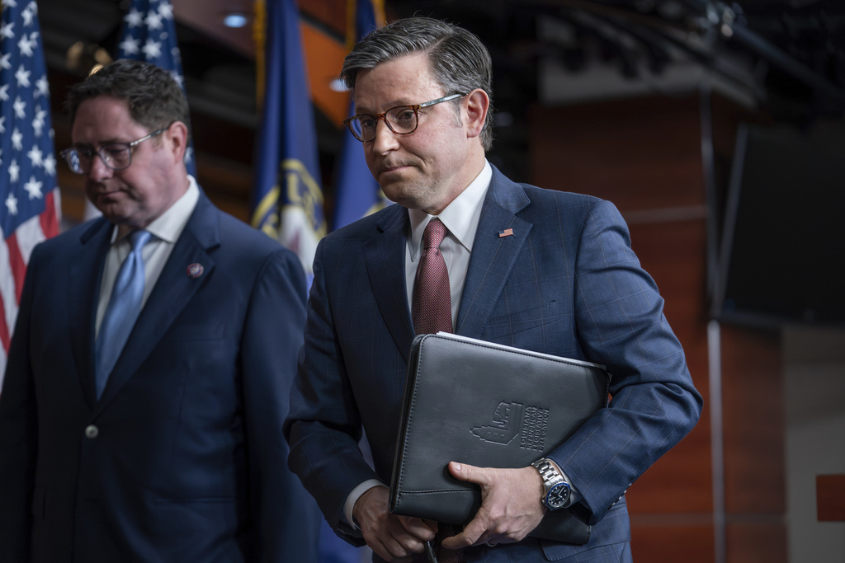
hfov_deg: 22.9
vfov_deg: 15.4
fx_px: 2089
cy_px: 282
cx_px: 422
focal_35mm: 89
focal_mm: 89
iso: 3200
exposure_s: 1/500
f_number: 2.8
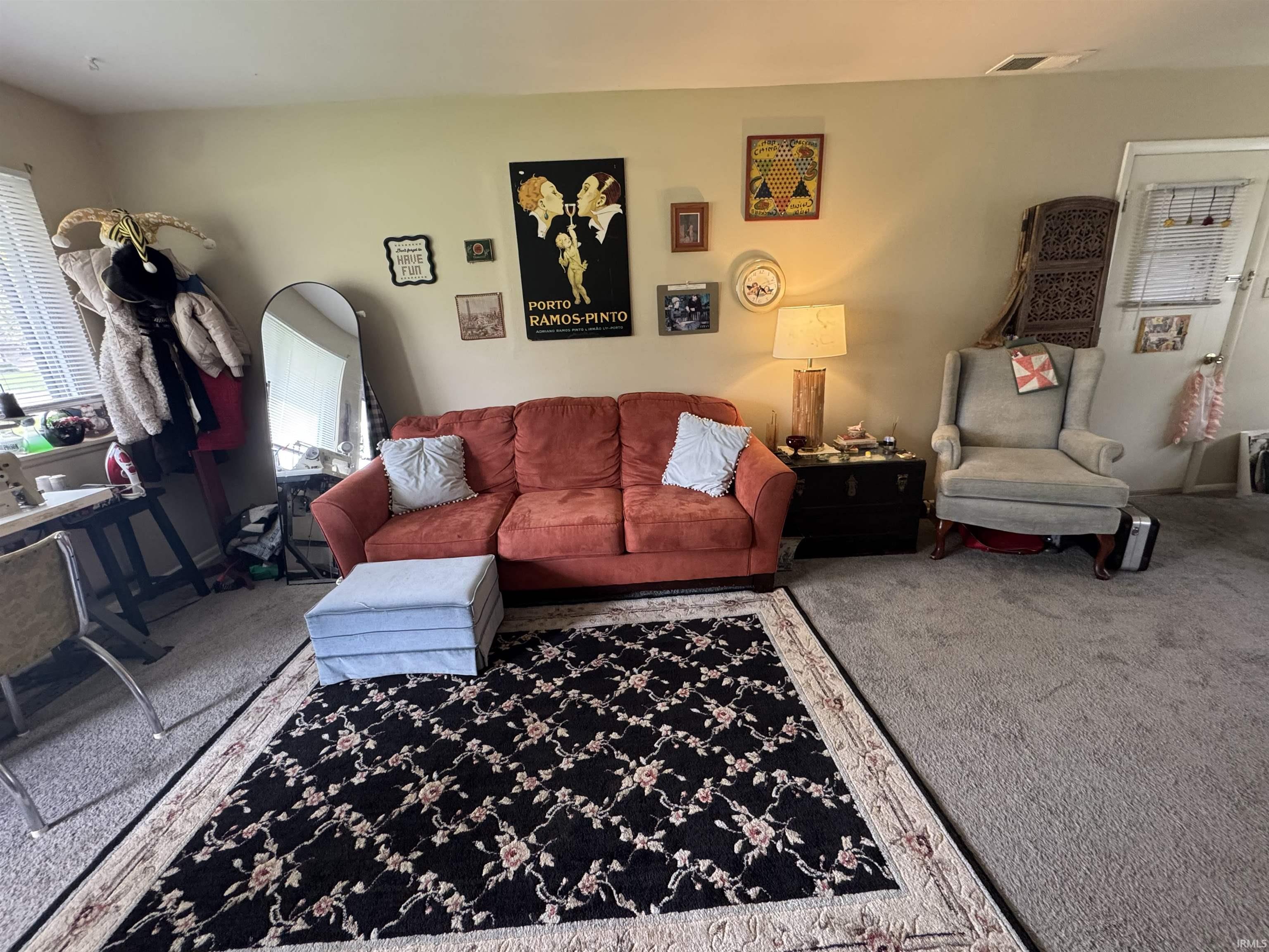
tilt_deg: -17.2
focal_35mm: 14
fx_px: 513
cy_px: 476
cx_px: 634
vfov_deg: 85.7
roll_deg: +2.9
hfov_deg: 102.1
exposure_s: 1/60
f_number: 2.2
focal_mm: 2.22
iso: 320
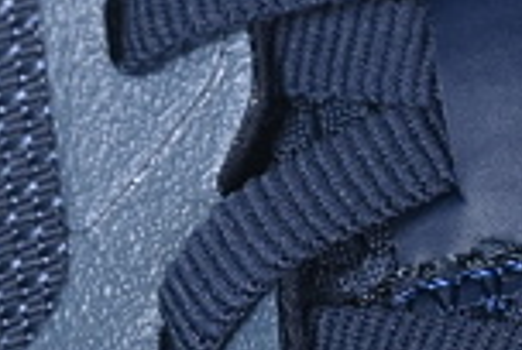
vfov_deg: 2.6
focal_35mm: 532
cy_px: -305
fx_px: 7729
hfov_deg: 3.9
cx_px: 508
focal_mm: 50
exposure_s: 1/60
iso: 160
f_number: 6.3
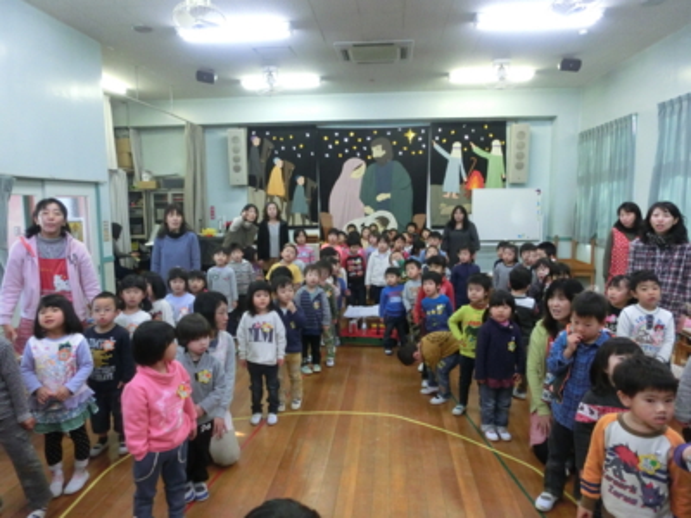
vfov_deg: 56.8
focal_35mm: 24
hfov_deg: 71.6
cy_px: 259
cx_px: 346
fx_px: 479
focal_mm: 4.24
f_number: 3
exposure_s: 1/125
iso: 800
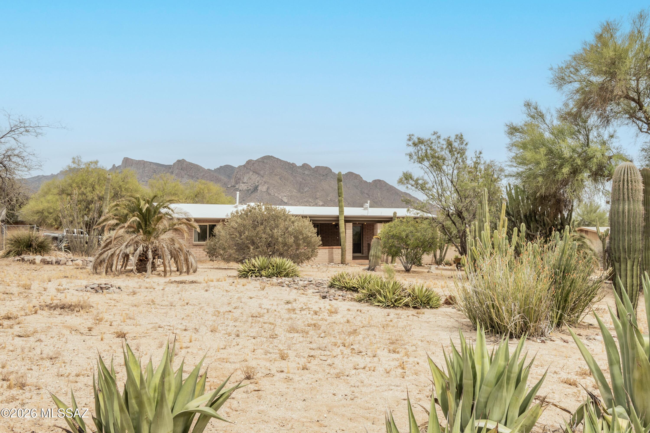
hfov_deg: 61.9
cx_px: 325
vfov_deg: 43.6
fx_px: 542
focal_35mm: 30
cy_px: 216
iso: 200
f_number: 13
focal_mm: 20
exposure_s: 1/160
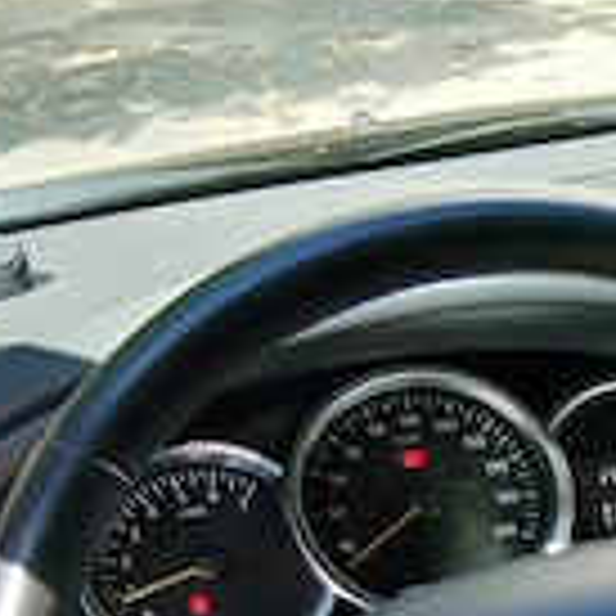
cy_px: 697
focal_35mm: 101
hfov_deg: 15.0
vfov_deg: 16.6
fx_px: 2033
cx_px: 1106
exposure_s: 1/101
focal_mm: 3.98
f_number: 1.8
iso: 32
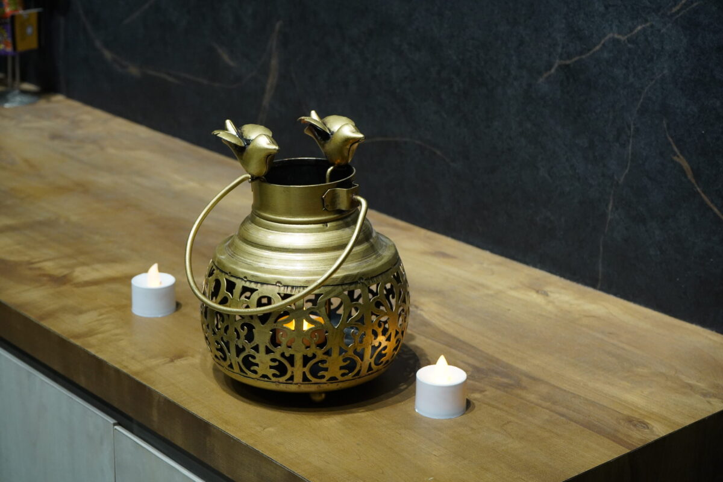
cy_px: 241
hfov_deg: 28.8
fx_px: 1406
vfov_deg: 19.5
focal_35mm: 70
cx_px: 362
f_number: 10
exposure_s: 1/100
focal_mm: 70
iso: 4000
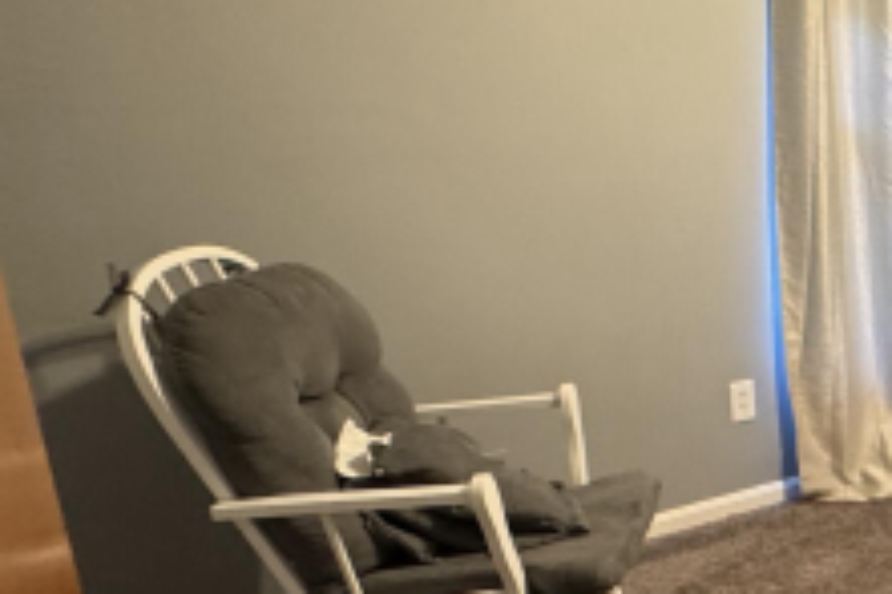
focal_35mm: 44
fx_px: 1089
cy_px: 416
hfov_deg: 34.9
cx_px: 1084
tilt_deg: -18.0
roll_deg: -2.6
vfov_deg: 30.1
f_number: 2.2
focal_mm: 2.22
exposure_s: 1/60
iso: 640
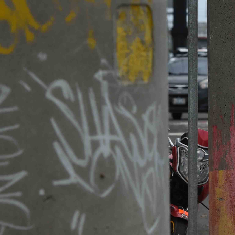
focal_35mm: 404
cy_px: 103
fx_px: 3103
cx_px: 258
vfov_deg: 4.3
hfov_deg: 4.3
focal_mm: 122
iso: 400
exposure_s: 1/1600
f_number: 8
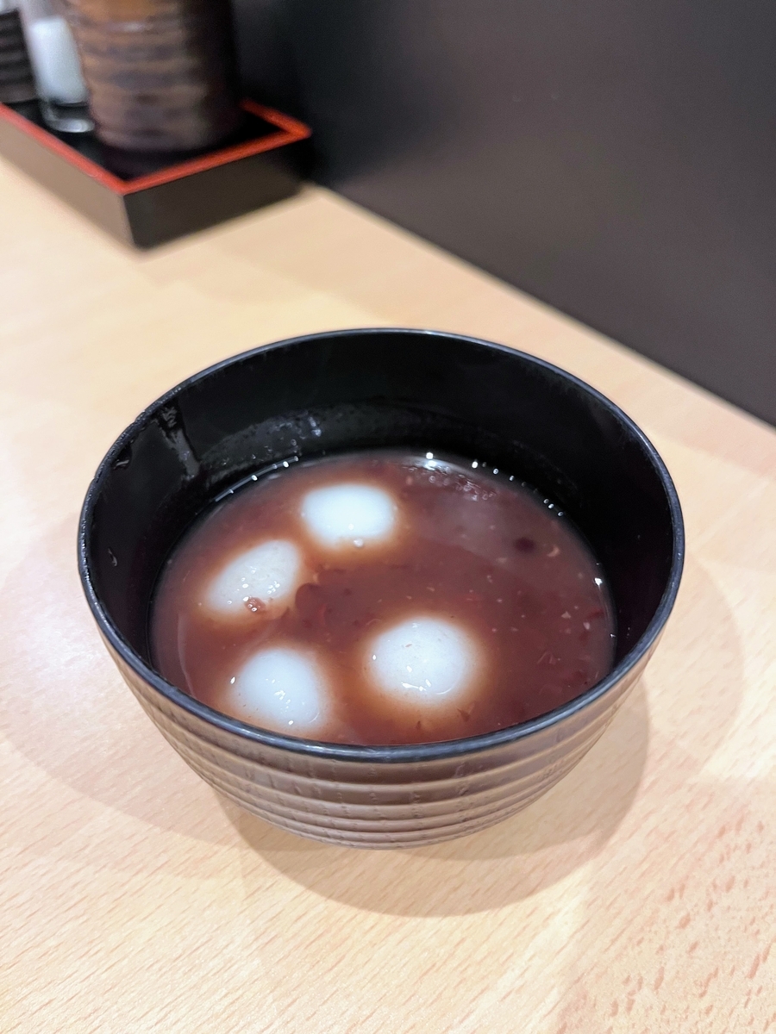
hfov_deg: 53.1
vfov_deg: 67.3
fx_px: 777
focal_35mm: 26
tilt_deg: -45.4
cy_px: 517
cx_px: 388
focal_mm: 5.1
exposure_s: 1/60
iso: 200
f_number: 1.6
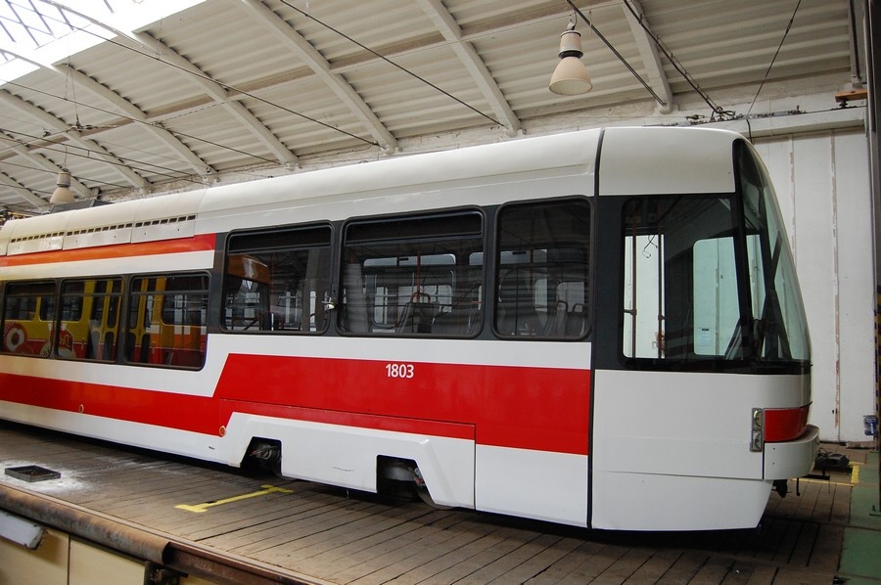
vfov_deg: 47.8
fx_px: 660
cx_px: 440
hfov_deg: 67.4
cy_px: 292
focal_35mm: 27
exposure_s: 1/100
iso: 800
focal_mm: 18
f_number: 3.5
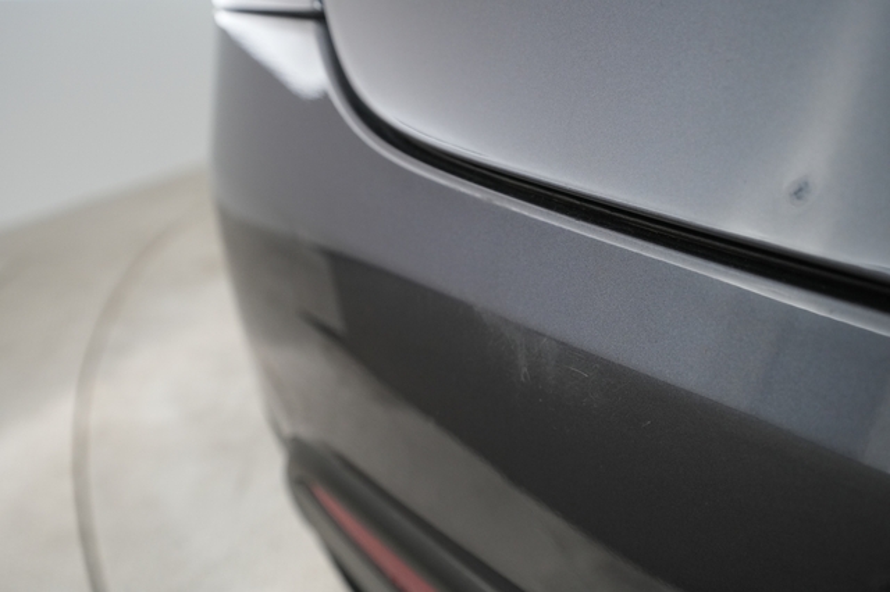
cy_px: 296
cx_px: 445
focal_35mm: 28
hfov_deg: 65.5
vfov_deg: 46.4
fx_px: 692
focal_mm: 28
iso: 2500
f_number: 4.5
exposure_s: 1/100
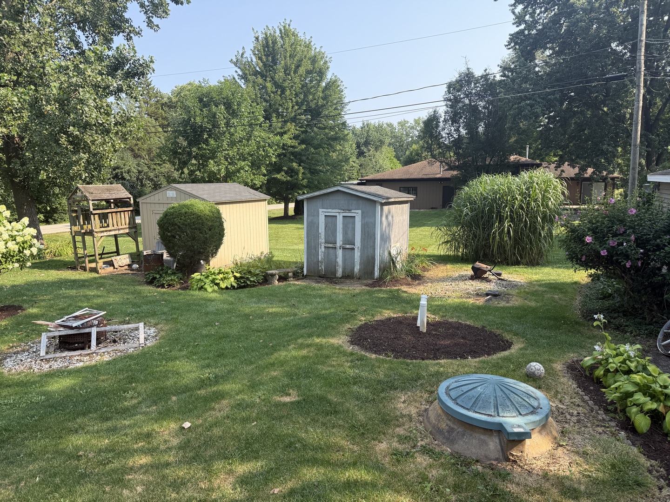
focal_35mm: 24
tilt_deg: -8.2
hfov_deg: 71.6
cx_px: 335
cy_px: 251
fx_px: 465
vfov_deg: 56.8
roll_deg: +1.2
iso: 100
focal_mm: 6.76
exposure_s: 1/1618
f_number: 1.78
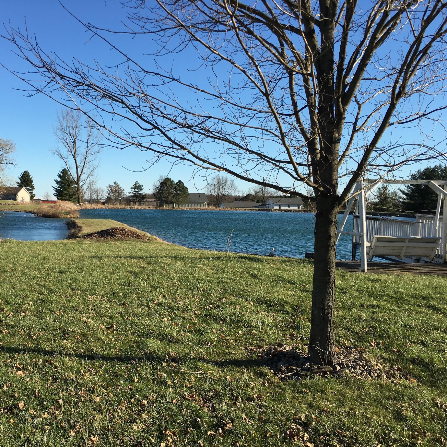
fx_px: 511
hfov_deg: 46.6
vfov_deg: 47.2
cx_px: 154
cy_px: 227
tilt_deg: +0.0
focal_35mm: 35
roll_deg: -3.1
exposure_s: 1/1166
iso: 25
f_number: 2.2
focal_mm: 4.15
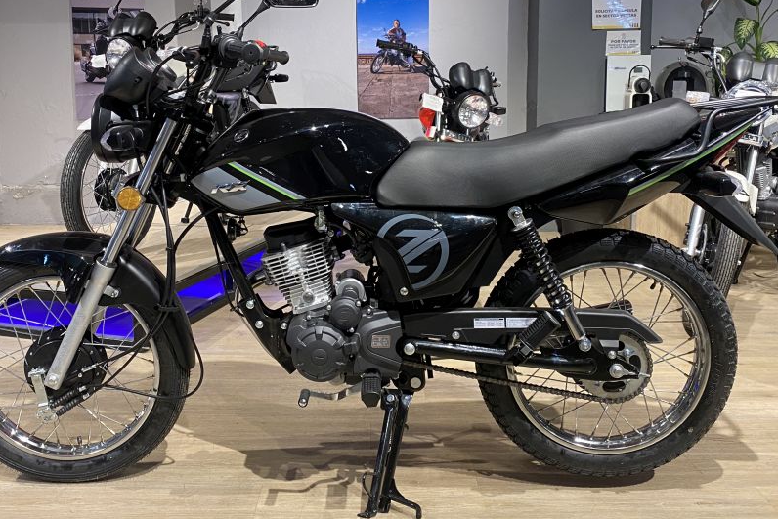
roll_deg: +0.7
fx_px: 778
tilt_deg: -7.3
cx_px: 359
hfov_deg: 53.1
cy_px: 189
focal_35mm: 36
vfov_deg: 36.6
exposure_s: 1/50
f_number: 1.8
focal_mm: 4.25
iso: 125
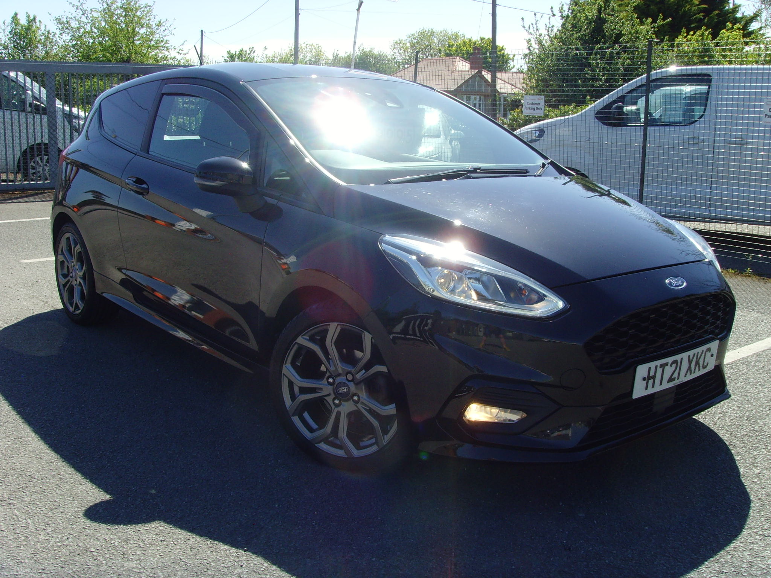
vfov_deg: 36.8
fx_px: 869
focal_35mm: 39
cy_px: 289
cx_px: 386
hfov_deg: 47.9
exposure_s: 1/180
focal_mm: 6.6
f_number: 6.3
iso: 80
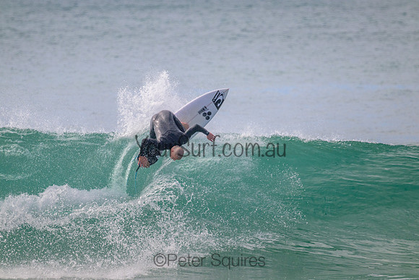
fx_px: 9313
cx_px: 210
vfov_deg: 1.7
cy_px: 140
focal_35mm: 800
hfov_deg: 2.6
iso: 1250
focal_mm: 800
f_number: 11
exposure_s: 1/2000
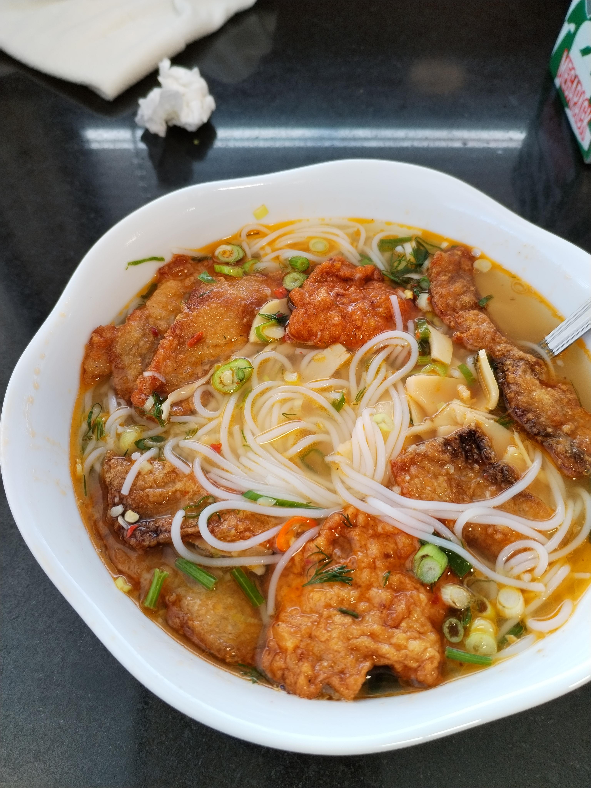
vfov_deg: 61.7
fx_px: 660
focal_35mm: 29
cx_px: 296
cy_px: 394
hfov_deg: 48.2
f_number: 1.8
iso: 169
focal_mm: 4.75
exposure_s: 1/50
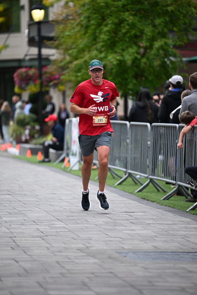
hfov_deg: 6.9
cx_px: 98
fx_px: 1641
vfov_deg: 10.3
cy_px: 148
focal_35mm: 200
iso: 1250
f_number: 2.8
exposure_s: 1/2500
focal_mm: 200
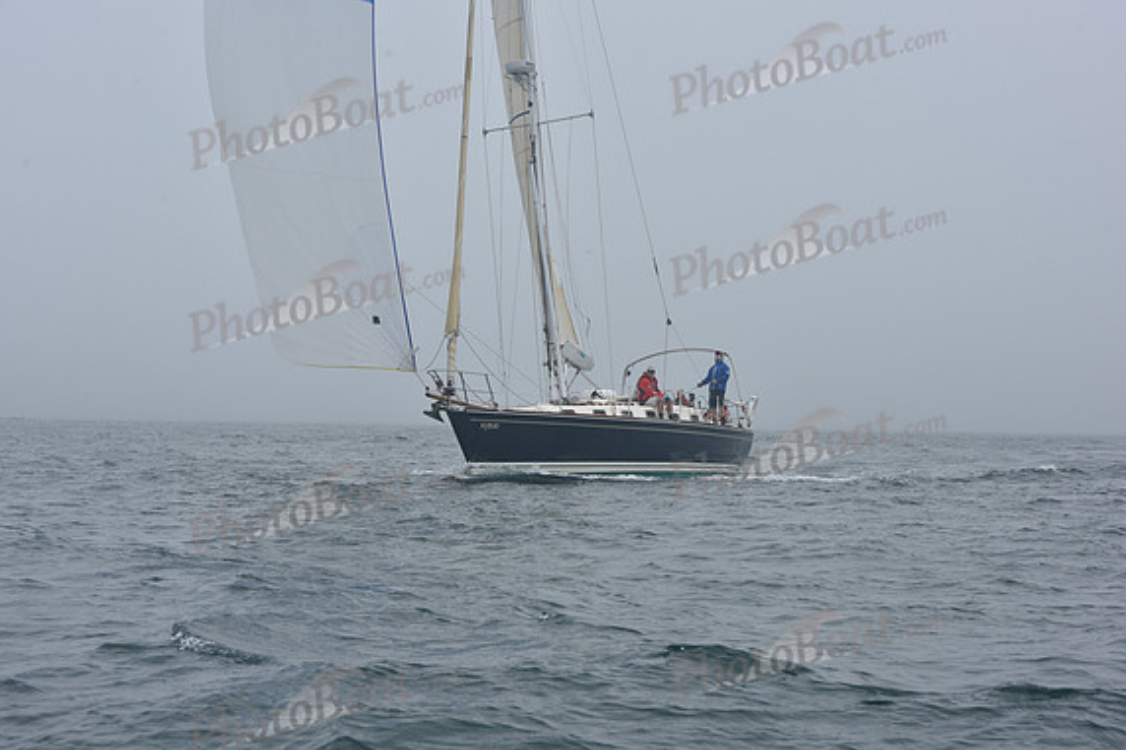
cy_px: 375
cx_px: 569
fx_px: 2220
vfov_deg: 19.2
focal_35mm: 71
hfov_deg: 28.5
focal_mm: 70
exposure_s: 1/800
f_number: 10
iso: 250
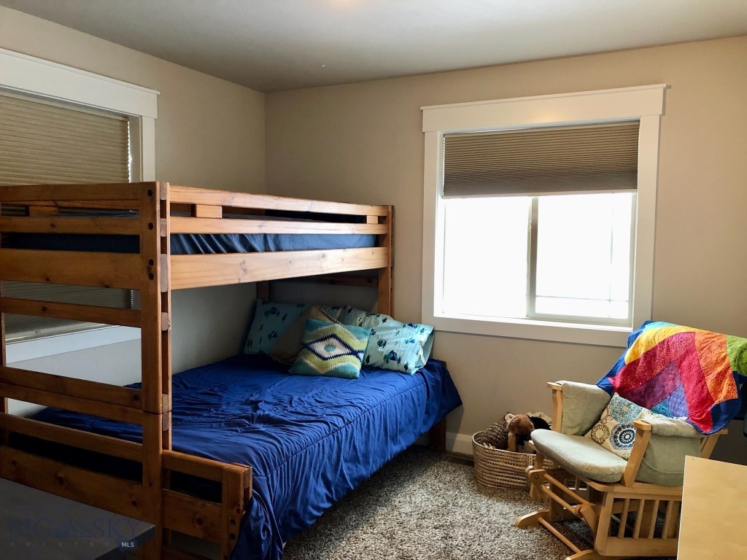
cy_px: 280
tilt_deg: -3.3
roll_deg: -0.2
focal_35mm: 28
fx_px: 604
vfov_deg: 49.7
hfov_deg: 63.4
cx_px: 374
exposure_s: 1/15
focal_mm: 4
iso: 64
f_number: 1.8
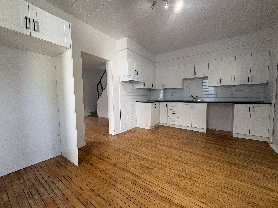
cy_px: 104
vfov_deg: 85.7
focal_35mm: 14
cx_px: 139
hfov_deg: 102.1
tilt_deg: -3.7
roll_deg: +0.8
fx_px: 112
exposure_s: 1/99
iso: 125
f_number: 2.2
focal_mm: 2.22
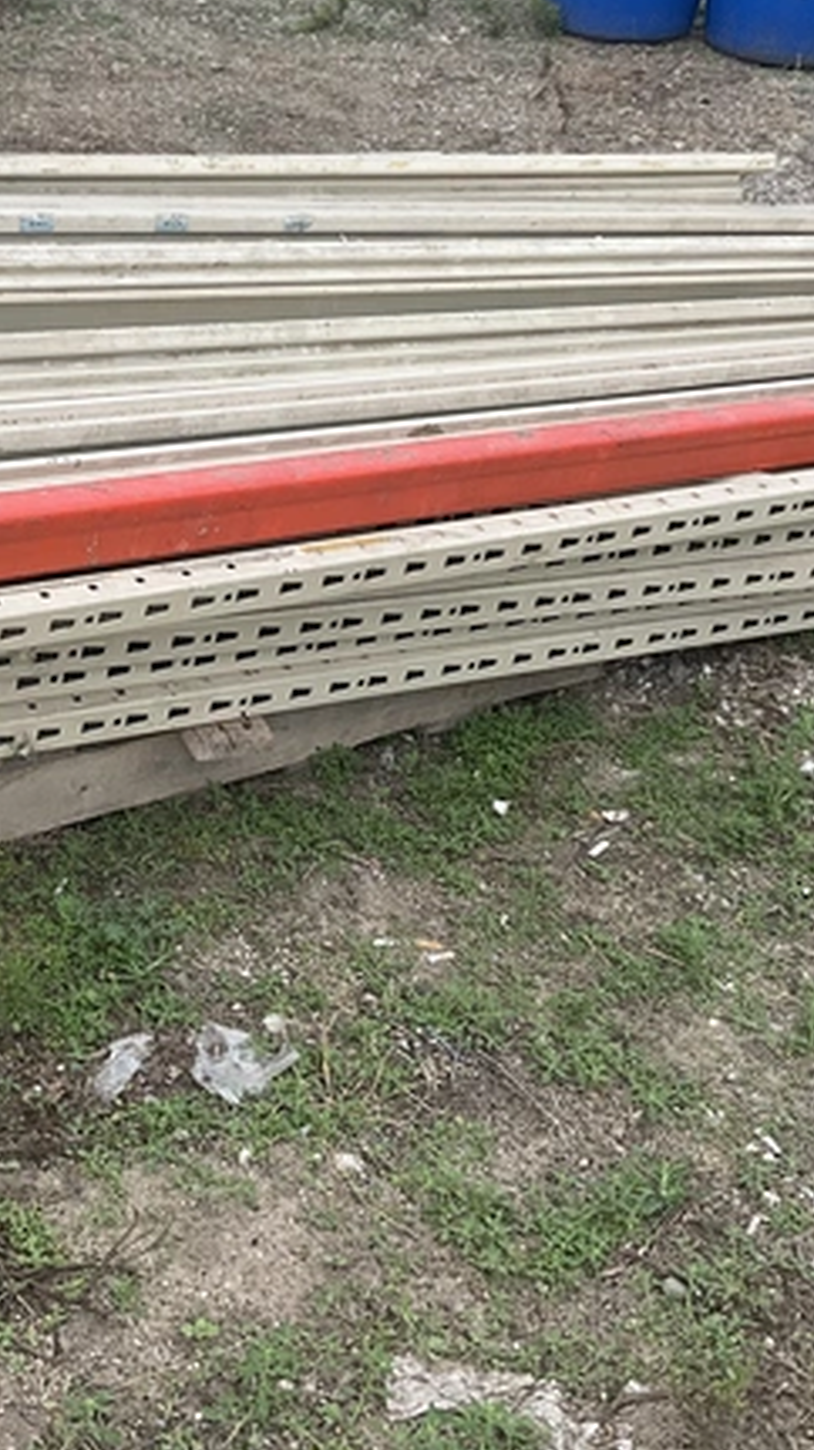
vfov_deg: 37.6
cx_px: 64
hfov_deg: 21.3
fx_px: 2113
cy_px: 516
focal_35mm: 55
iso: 25
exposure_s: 1/719
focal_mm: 3
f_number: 1.8
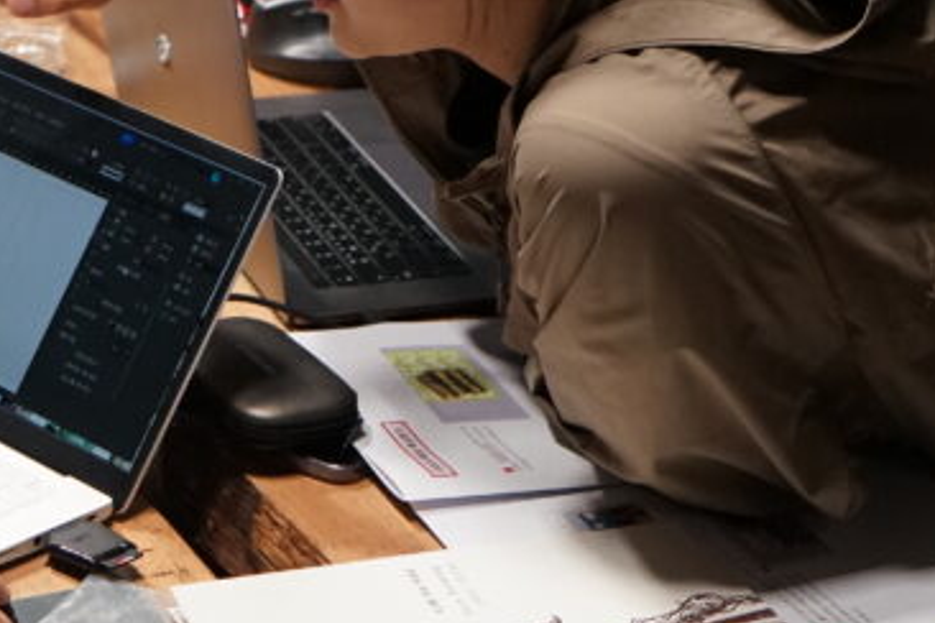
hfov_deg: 14.7
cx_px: -51
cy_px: 257
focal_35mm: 137
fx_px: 3558
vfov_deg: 10.0
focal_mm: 49
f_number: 4
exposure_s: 1/160
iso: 2500
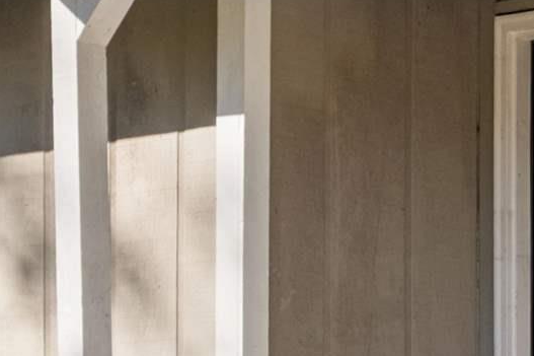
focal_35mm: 169
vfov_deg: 8.0
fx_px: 2506
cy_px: 490
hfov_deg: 11.0
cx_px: 1100
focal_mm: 19.1
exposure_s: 1/60
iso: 400
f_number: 7.1
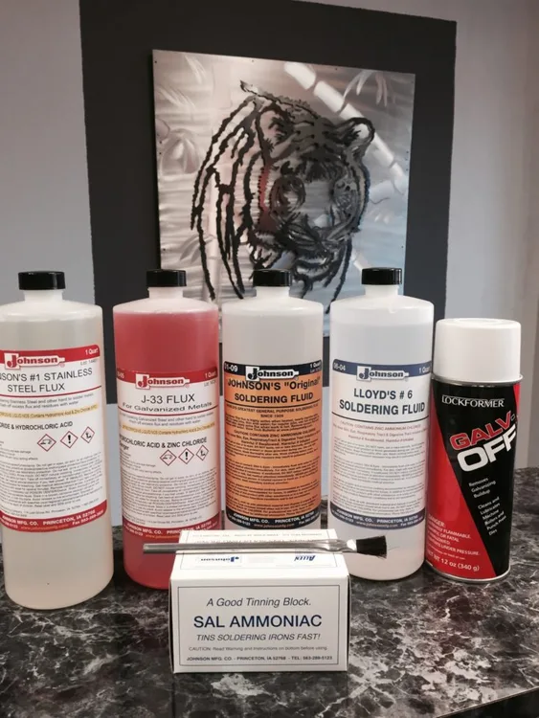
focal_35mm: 29
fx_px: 602
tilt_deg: -8.4
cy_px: 359
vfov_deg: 61.6
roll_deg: +0.4
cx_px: 270
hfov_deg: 48.3
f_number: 2.2
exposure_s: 1/30
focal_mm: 4.15
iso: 64
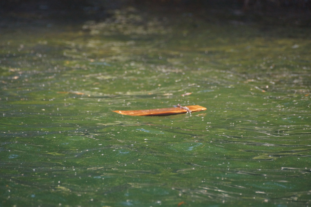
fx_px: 3238
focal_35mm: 375
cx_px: 156
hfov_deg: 5.5
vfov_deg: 3.7
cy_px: 104
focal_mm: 250
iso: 1600
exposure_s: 1/400
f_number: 6.3
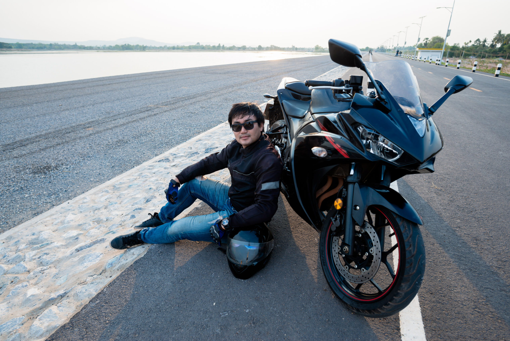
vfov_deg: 62.0
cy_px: 170
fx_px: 283
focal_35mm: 20
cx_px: 255
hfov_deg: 84.0
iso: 100
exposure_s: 1/250
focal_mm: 20
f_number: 4
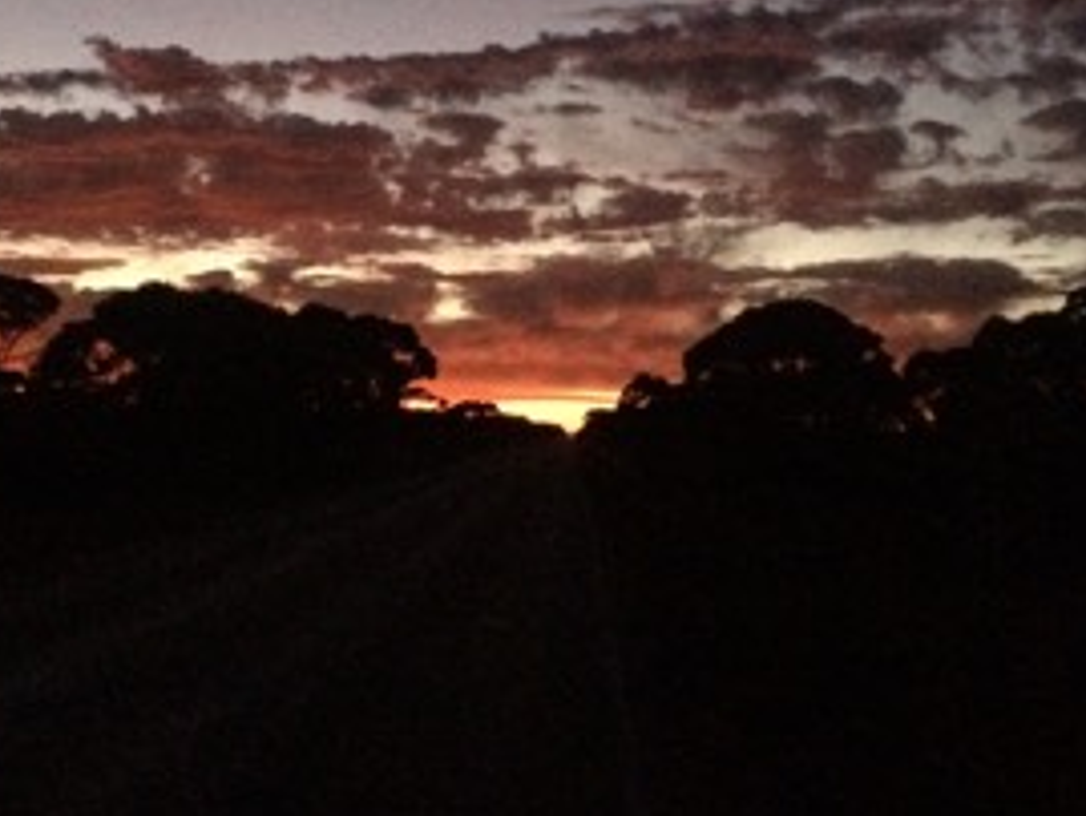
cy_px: 263
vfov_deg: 26.0
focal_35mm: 56
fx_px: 1758
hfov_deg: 34.3
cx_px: 472
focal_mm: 4.15
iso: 1250
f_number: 2.2
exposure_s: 1/15
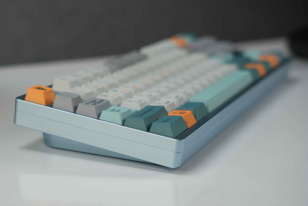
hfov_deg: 26.7
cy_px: 128
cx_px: 106
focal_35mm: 75
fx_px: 645
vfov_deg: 18.1
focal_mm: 57.3
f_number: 4.5
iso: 200
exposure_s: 1/160
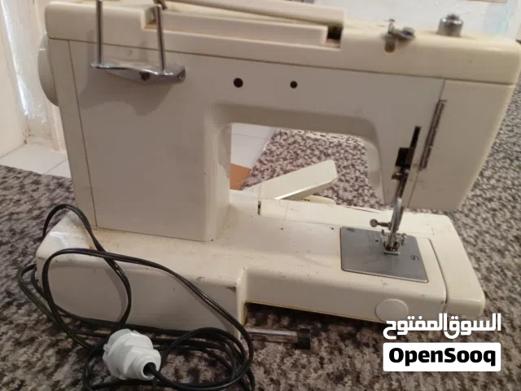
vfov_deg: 51.4
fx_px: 406
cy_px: 196
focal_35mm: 27
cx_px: 260
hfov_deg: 65.3
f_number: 1.8
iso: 606
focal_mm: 3.98
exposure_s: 1/20
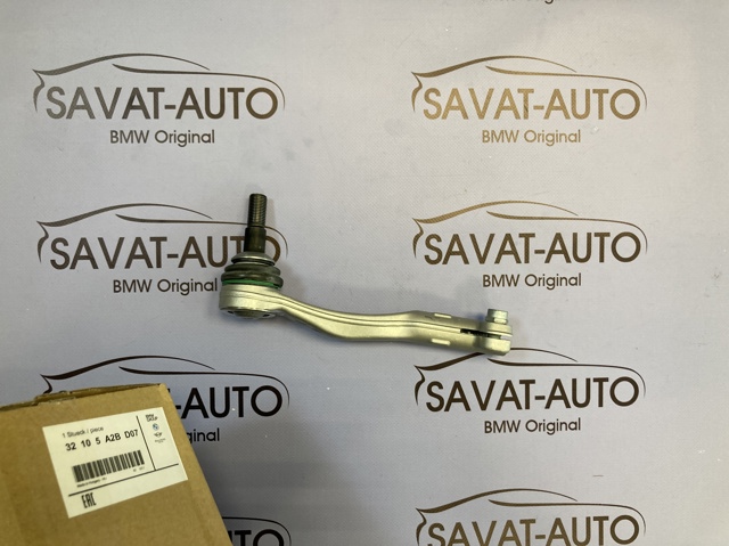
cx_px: 364
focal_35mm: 28
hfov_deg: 63.5
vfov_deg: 49.7
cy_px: 273
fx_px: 589
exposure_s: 1/91
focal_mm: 3.99
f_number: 1.8
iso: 80
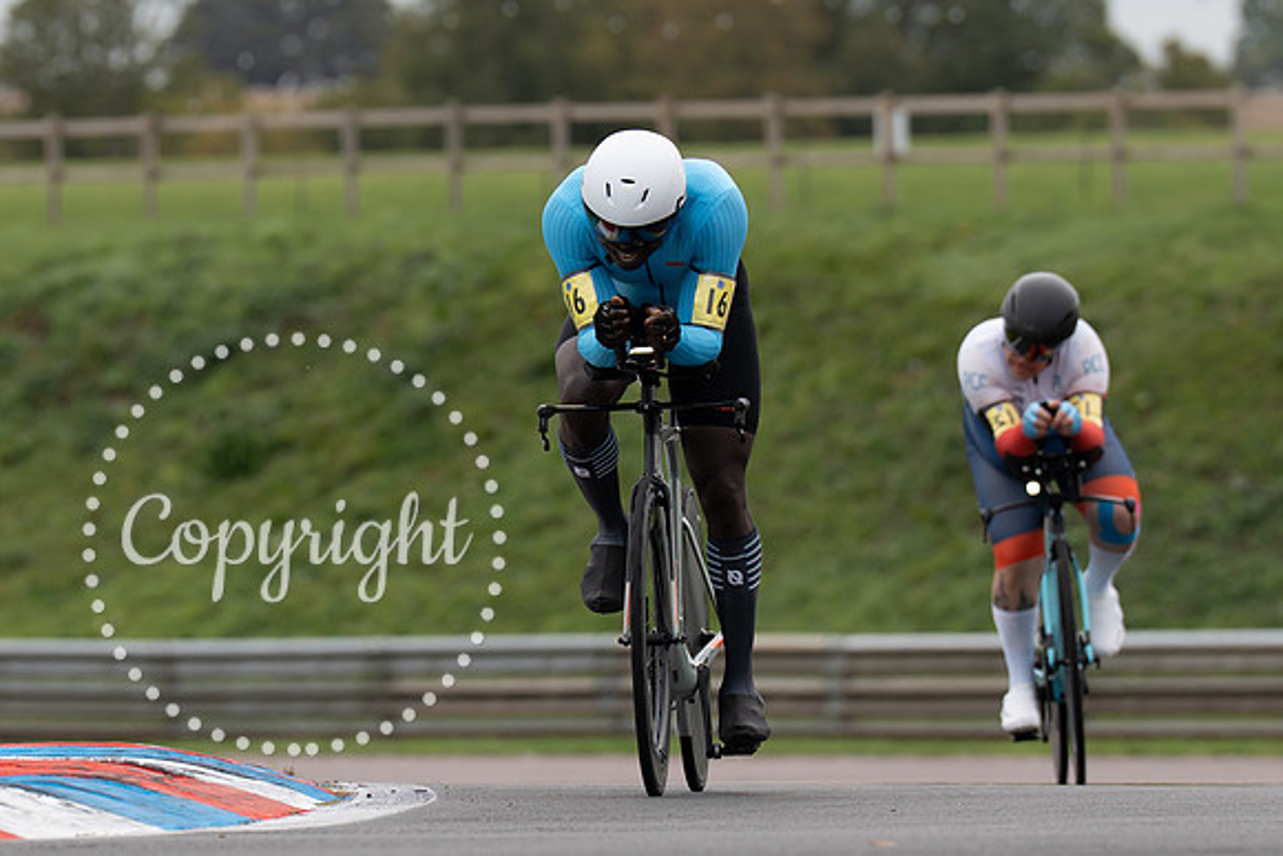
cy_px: 565
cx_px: 610
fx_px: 14868
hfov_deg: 4.9
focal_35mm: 417
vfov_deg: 3.3
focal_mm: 197
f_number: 4
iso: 200
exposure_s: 1/800
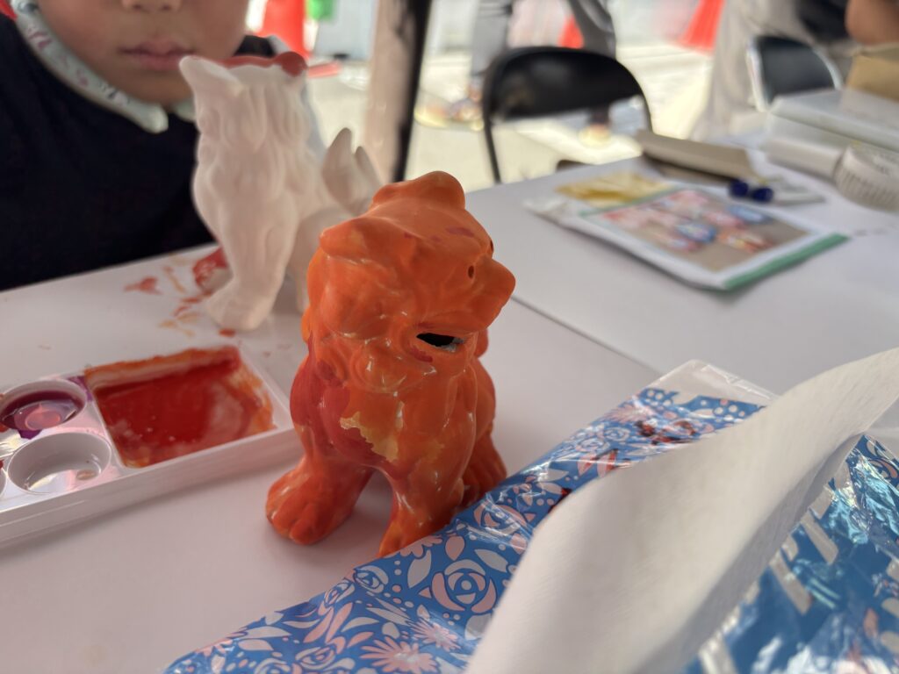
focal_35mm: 26
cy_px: 337
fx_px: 675
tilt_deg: -34.1
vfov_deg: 53.1
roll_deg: -10.7
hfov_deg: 67.3
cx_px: 450
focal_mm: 5.96
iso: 50
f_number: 1.6
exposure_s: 1/244
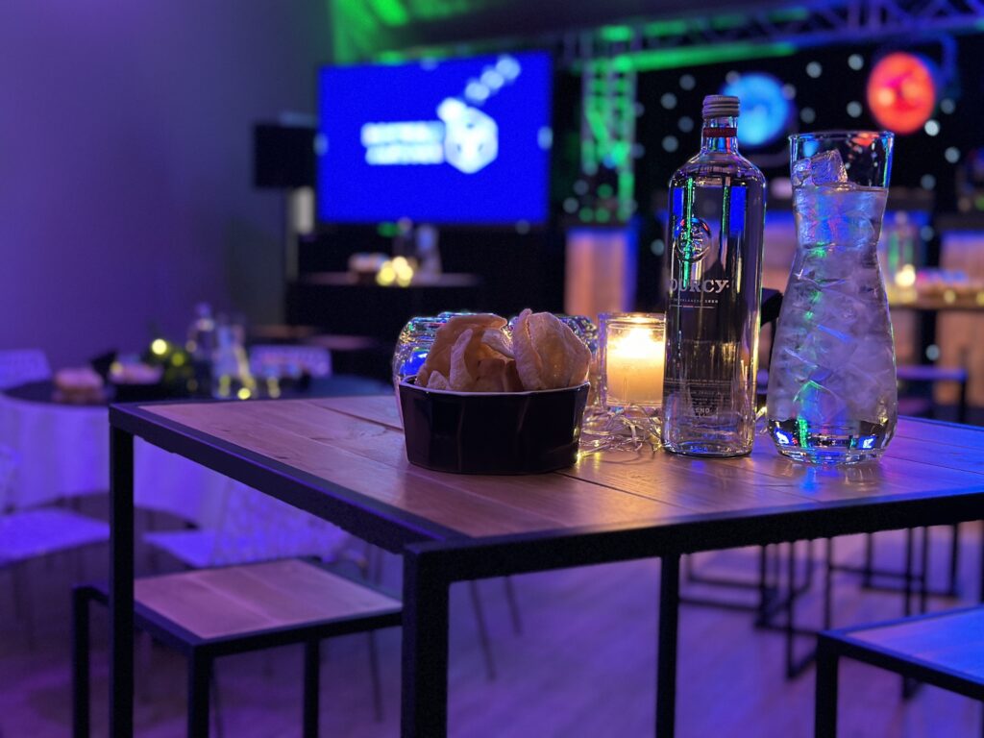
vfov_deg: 30.3
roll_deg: -1.5
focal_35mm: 48
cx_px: 492
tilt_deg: -4.5
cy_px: 369
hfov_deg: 39.7
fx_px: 1364
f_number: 1.78
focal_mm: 6.86
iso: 800
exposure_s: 1/31
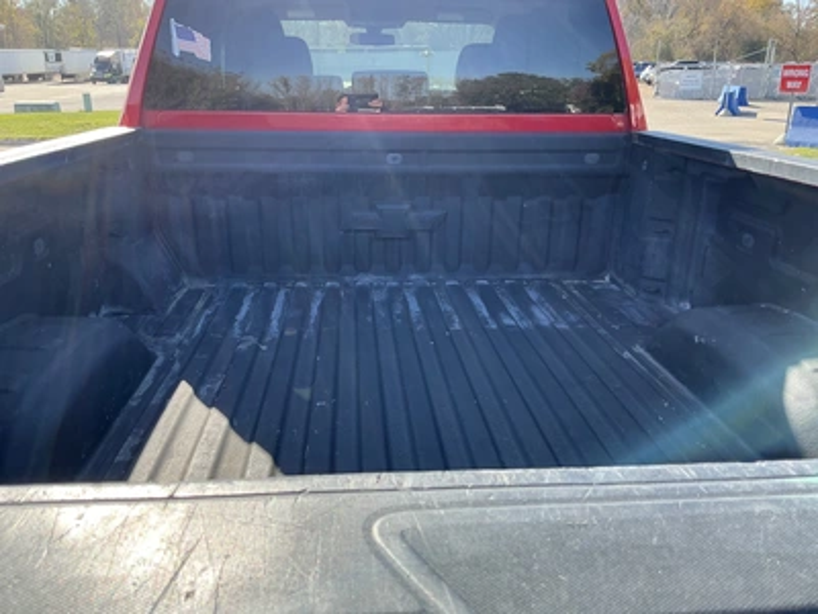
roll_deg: +0.6
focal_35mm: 28
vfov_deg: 49.7
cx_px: 409
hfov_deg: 63.4
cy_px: 307
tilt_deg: -20.3
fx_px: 662
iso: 25
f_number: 1.8
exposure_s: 1/409
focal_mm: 3
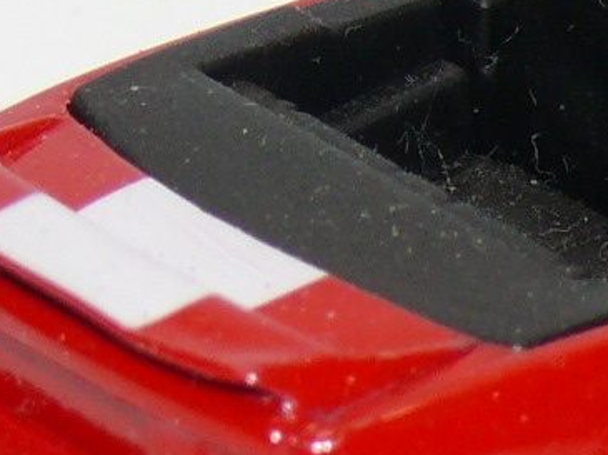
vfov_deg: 3.3
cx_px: 805
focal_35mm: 452
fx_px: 7931
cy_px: 100
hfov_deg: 4.4
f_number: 4
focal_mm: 13.5
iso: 100
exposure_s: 1/30
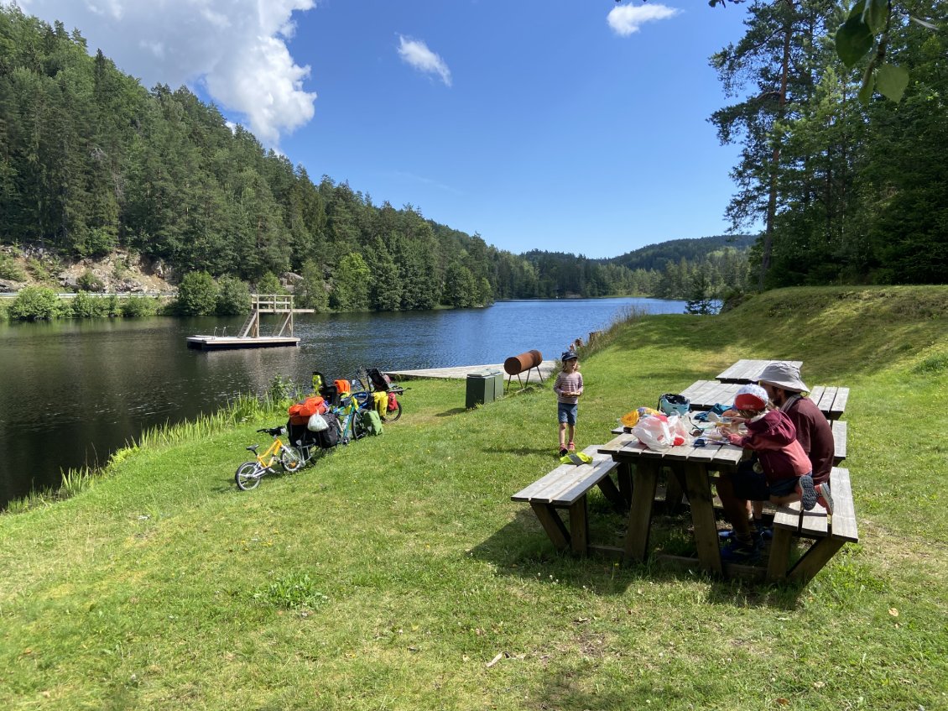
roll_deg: -0.6
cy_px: 356
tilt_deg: -7.7
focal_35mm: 26
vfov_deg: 53.0
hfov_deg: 67.3
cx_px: 474
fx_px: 712
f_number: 1.8
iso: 32
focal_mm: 4.25
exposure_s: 1/1866
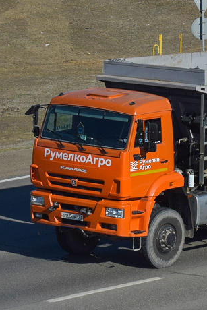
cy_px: 84
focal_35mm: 215
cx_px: 165
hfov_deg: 6.4
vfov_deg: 9.5
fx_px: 1855
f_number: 8
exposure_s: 1/1250
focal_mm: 55
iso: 200
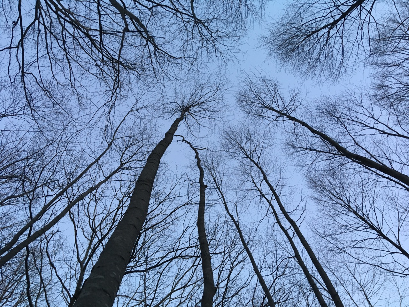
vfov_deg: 48.2
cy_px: 154
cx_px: 204
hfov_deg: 61.7
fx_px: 343
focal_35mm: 29
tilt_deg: +74.0
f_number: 2.2
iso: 100
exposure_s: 1/30
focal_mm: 4.15
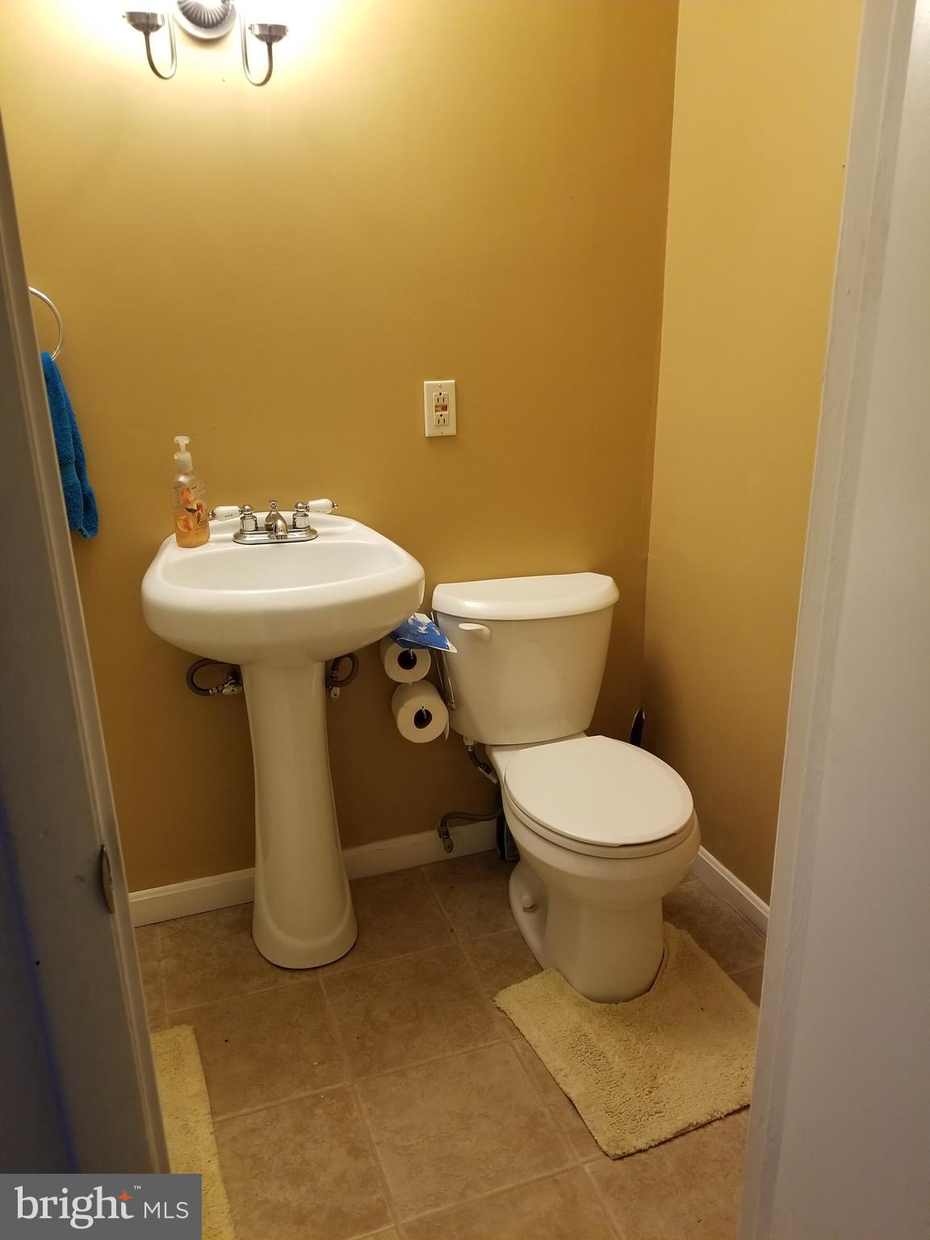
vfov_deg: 67.3
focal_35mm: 26
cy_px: 620
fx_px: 931
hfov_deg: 53.1
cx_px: 465
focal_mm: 4.25
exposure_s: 1/24
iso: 250
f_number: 1.7
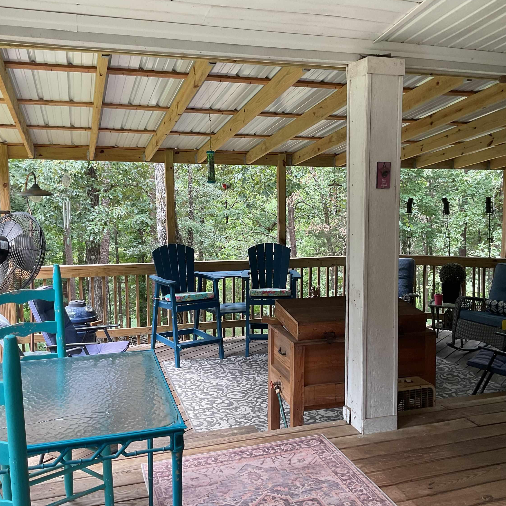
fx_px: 579
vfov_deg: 47.2
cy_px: 249
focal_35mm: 35
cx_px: 278
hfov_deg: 47.2
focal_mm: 3
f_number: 1.8
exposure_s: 1/120
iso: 50
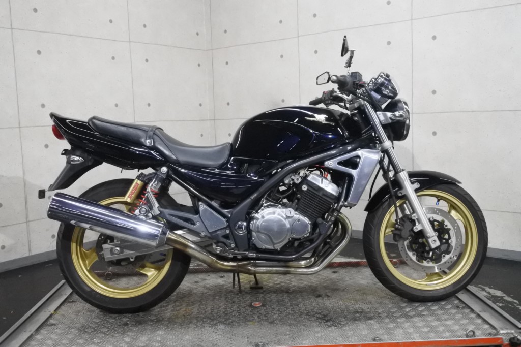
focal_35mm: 36
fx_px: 521
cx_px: 260
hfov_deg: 53.1
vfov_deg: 36.9
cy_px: 174
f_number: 4.5
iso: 6400
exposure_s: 1/800
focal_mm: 13.4
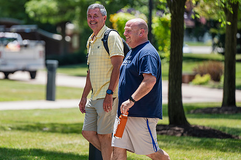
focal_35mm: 262
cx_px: 85
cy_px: 72
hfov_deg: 7.9
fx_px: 1753
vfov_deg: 5.2
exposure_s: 1/500
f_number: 3.2
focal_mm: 200
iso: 80
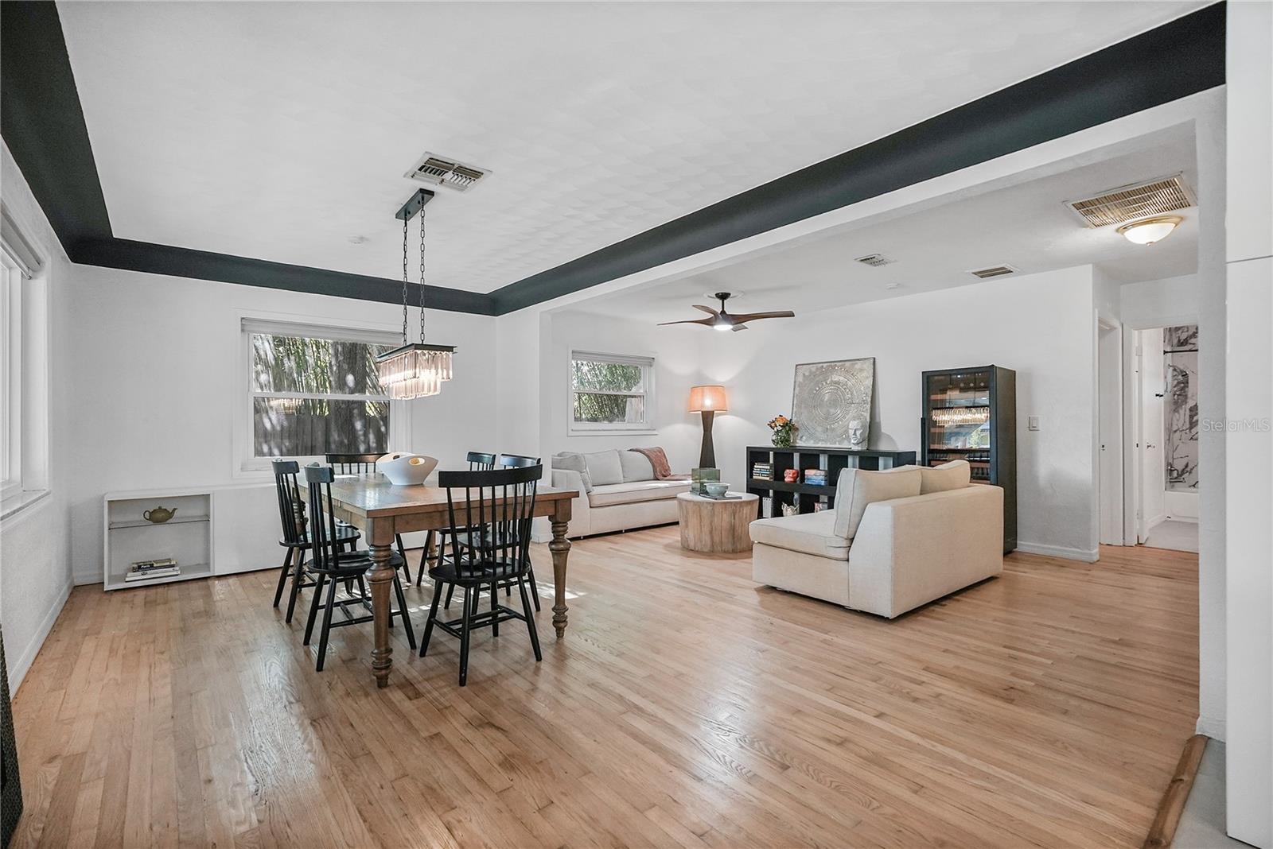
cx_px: 636
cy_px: 424
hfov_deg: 96.7
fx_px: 566
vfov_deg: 73.8
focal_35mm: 16
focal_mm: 16
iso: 1600
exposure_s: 1/125
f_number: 4
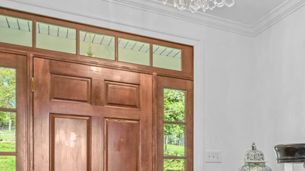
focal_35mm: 43
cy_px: 172
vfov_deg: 26.0
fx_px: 351
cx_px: 289
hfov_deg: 42.1
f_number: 7.1
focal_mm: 15.5
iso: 1000
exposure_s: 1/40
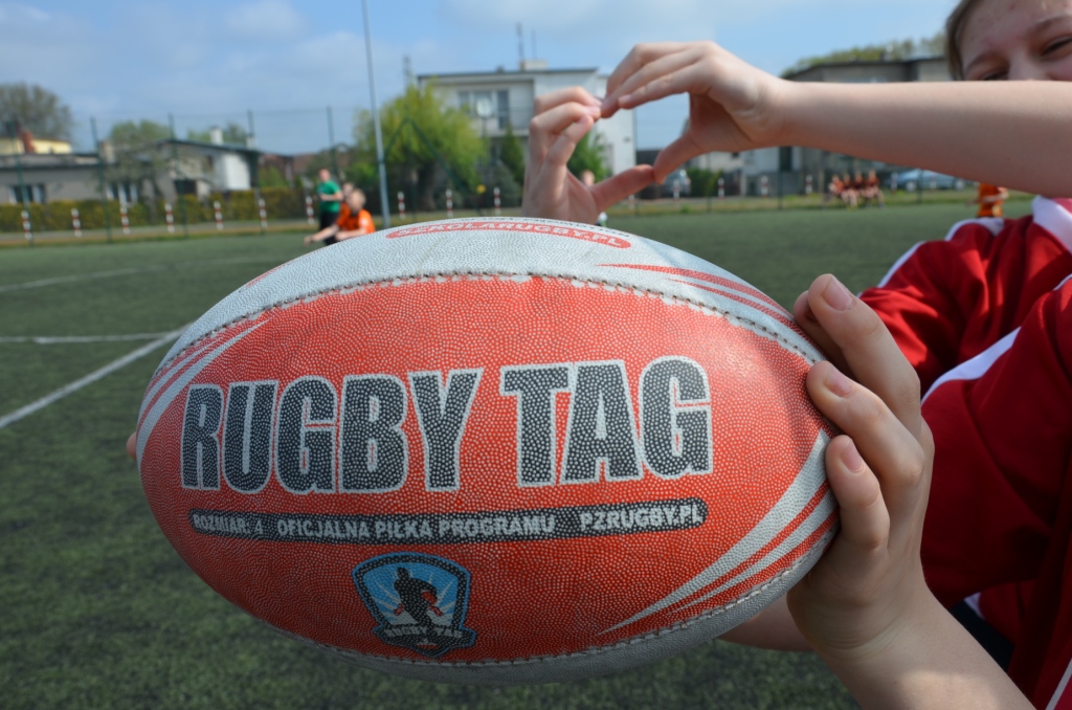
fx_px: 936
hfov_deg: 59.6
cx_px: 536
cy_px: 355
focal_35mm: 32
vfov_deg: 41.5
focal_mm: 21
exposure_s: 1/250
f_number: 8
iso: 100
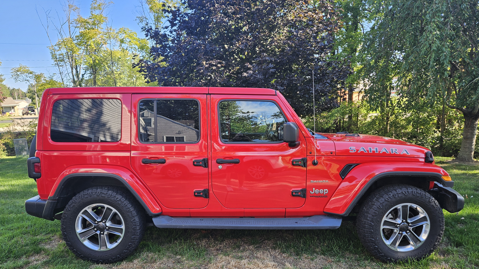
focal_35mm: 26
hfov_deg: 71.9
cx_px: 244
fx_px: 330
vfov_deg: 44.0
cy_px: 167
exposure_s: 1/201
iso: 25
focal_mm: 5.4
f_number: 1.8
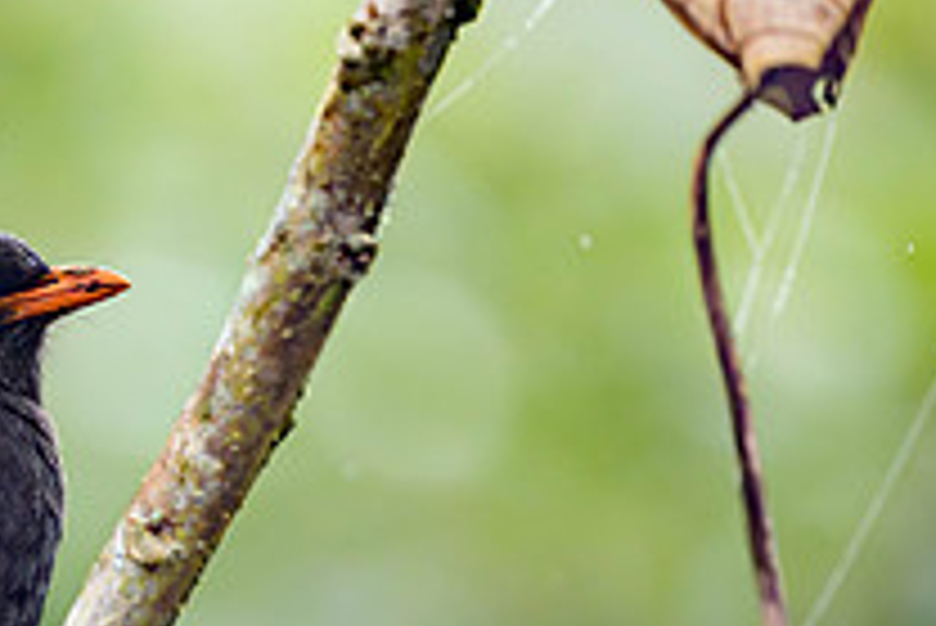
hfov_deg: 1.6
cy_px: 694
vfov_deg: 1.0
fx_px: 34447
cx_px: 71
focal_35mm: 1324
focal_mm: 400
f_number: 2.8
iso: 900
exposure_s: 1/1250
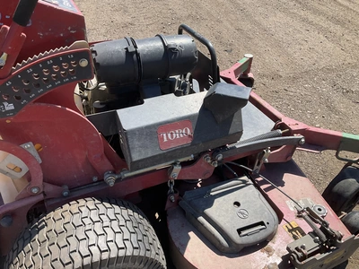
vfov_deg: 48.2
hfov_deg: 61.7
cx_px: 180
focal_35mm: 29
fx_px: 301
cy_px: 134
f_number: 1.8
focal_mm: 3
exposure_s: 1/912
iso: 25
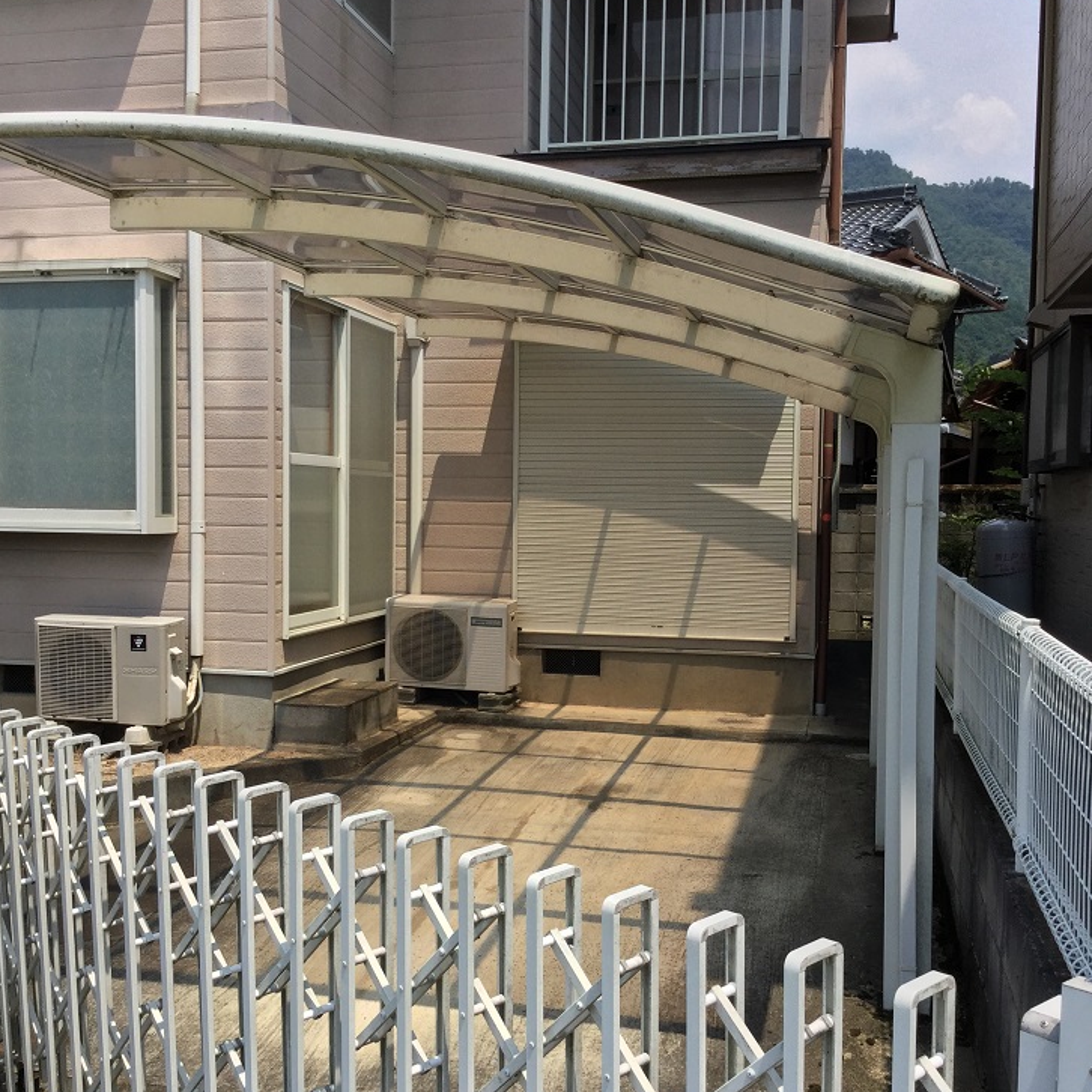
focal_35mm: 37
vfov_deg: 44.9
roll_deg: -0.1
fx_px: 1321
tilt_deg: -3.3
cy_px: 572
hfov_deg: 44.9
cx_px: 541
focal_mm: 3.3
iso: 25
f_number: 2.4
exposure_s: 1/1733
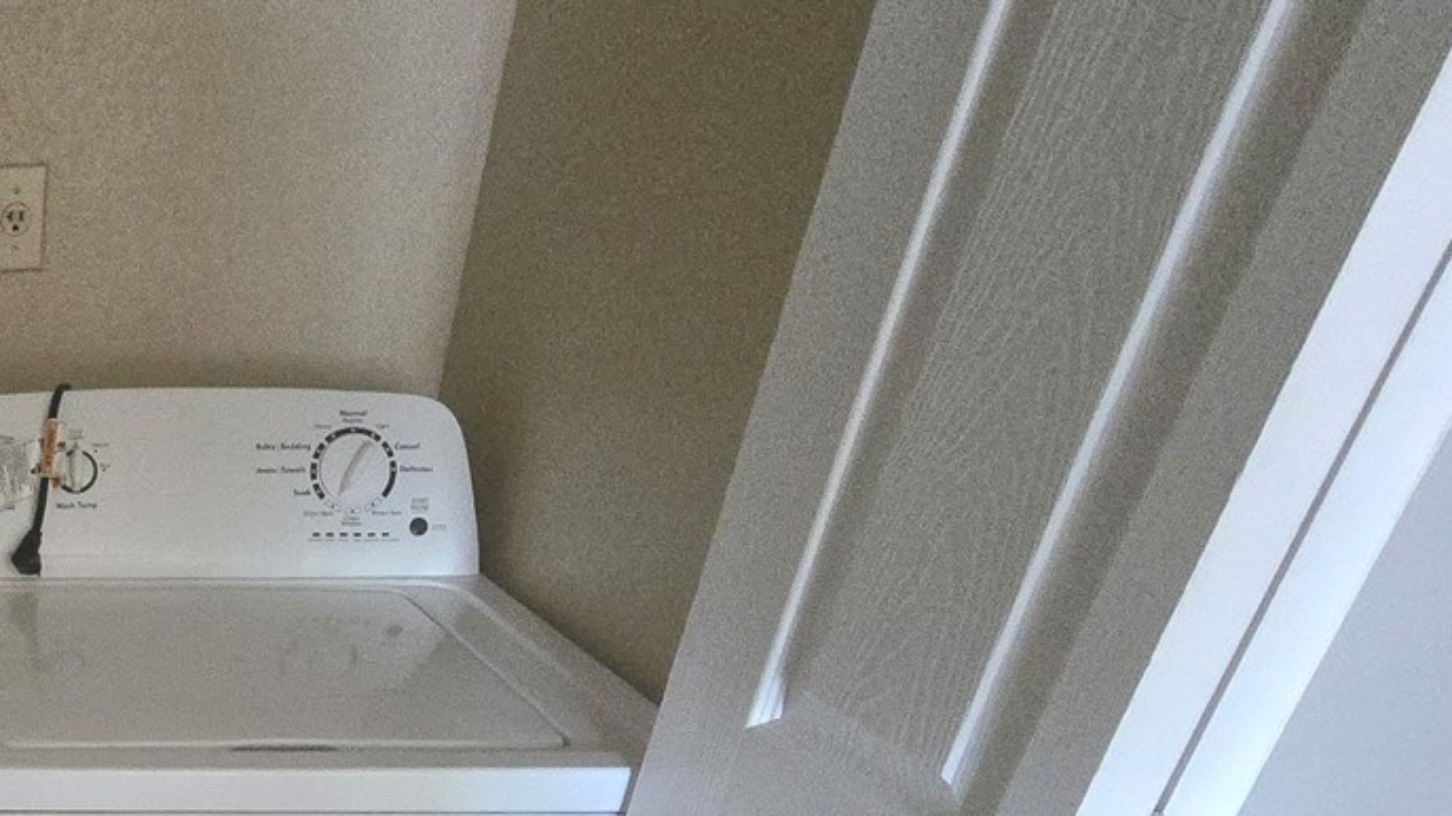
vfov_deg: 31.9
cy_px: 877
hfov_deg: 43.5
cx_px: -199
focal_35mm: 33
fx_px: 1270
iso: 1250
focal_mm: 2.2
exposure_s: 1/60
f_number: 2.2
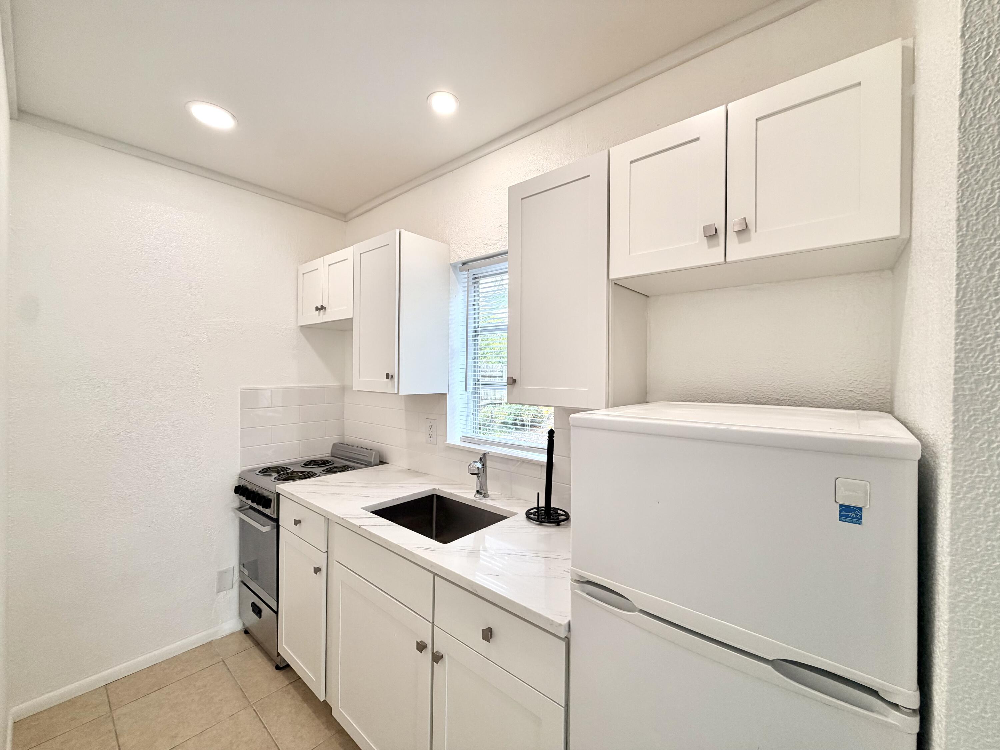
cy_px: 375
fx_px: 404
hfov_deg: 102.1
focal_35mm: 14
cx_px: 500
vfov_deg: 85.7
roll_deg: -0.4
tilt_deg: -1.7
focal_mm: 2.22
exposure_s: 1/120
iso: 80
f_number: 2.2
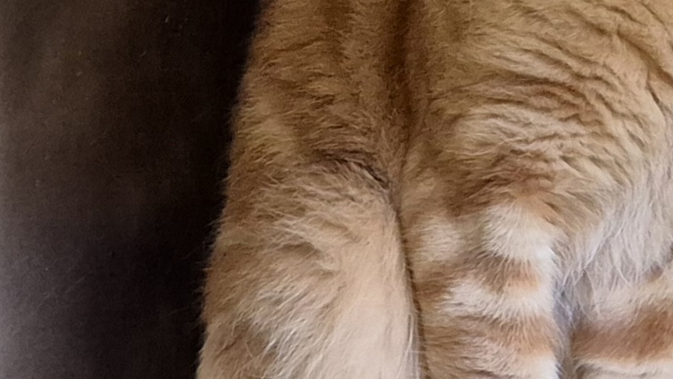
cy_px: 82
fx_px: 1178
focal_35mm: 66
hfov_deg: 30.2
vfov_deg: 18.1
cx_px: 633
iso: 1600
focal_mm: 5.4
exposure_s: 1/50
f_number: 1.8
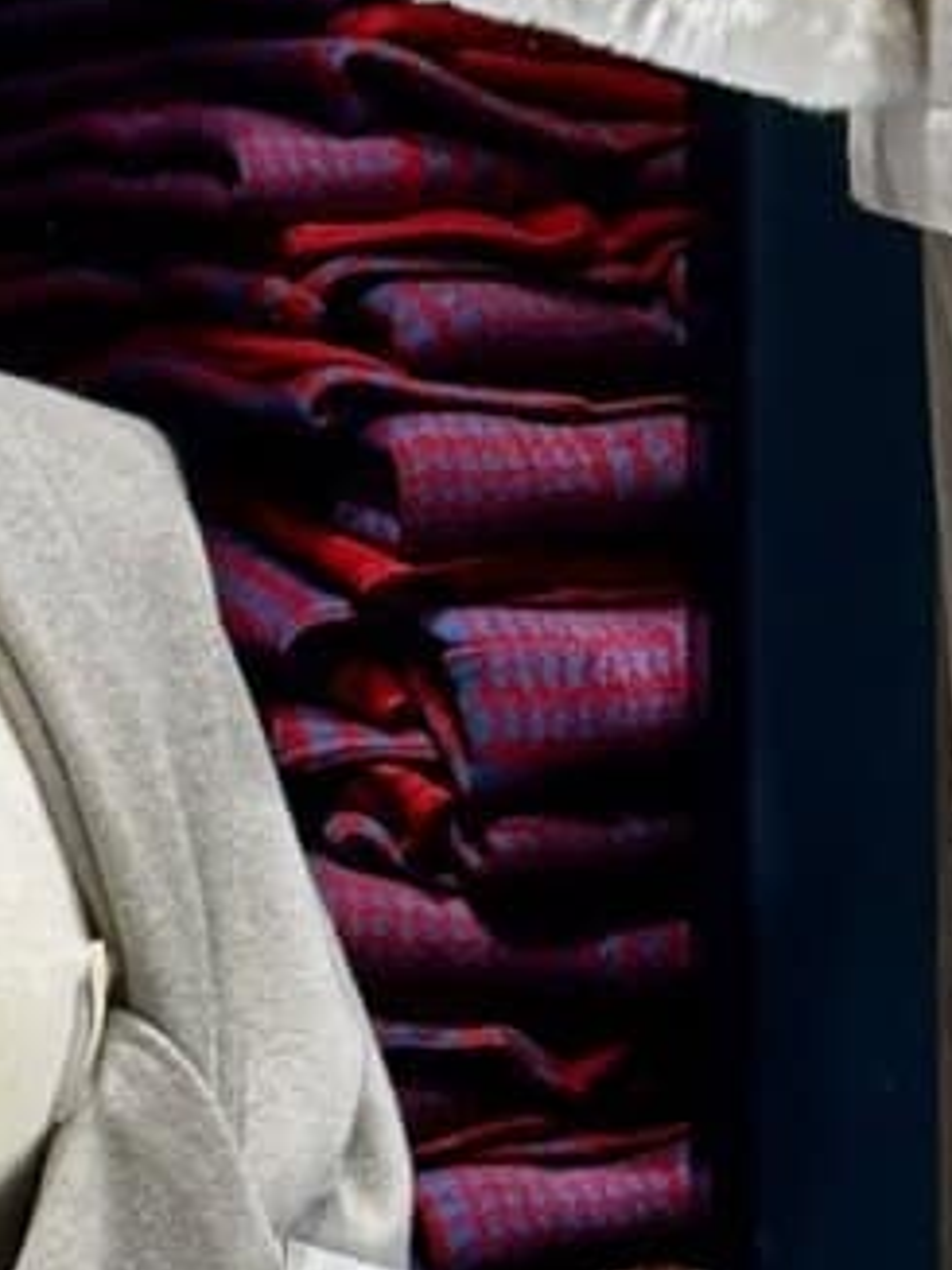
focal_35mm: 264
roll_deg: +0.5
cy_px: 82
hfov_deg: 5.4
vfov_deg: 7.5
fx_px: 9687
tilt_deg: -4.2
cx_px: -1620
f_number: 1.78
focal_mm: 6.86
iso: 100
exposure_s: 1/100
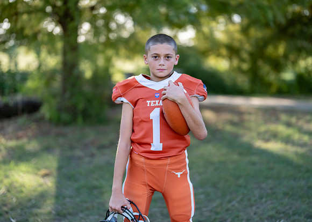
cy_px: 111
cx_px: 156
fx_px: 464
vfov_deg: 27.0
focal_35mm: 52
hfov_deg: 37.2
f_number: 1.2
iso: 100
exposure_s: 1/1250
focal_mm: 50
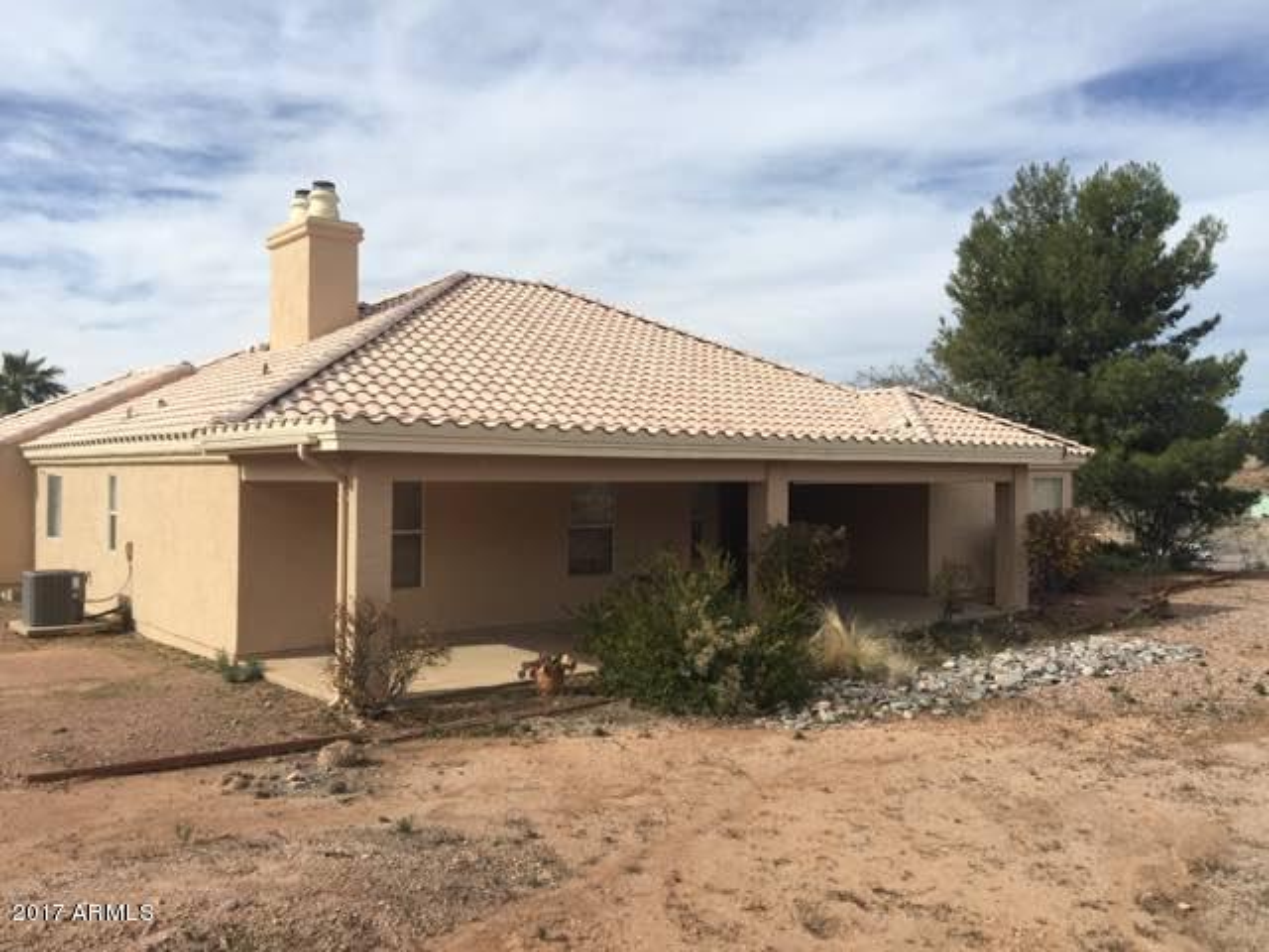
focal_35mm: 29
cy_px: 476
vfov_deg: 48.2
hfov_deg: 61.7
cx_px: 634
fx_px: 1063
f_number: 2.2
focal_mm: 4.15
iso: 32
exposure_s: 1/1464
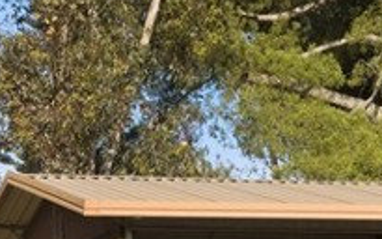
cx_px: 468
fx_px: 2758
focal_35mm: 265
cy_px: 329
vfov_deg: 4.9
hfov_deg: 7.8
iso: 80
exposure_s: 1/250
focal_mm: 52
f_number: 6.3
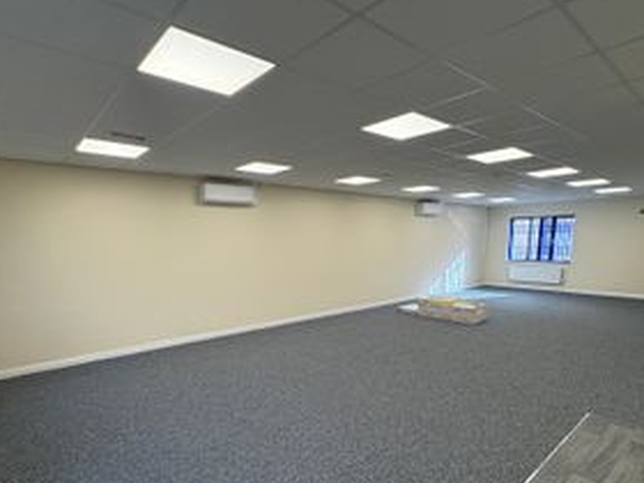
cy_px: 310
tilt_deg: -10.9
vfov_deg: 64.7
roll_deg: +1.7
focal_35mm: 20
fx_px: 372
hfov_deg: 81.7
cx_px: 338
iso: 100
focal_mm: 2.22
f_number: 2.2
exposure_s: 1/112
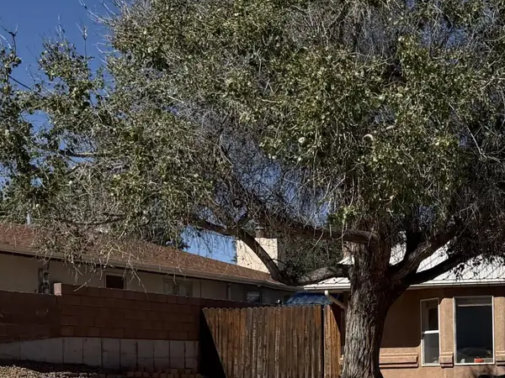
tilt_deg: +1.9
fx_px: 1167
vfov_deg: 18.2
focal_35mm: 80
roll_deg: +1.6
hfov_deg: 21.8
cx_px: 674
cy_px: 329
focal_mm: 6.76
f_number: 1.78
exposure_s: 1/8130
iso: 80
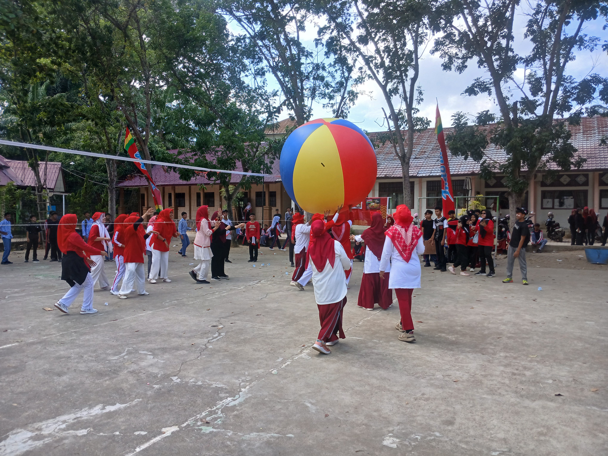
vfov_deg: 53.1
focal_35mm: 26
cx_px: 304
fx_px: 457
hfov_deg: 67.3
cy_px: 228
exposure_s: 1/230
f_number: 1.8
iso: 20
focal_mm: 3.98
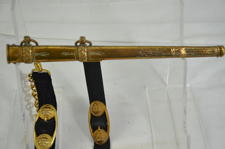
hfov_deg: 26.0
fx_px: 486
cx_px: 112
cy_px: 74
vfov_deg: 17.4
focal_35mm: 78
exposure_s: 1/125
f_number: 5.6
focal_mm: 52
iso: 200
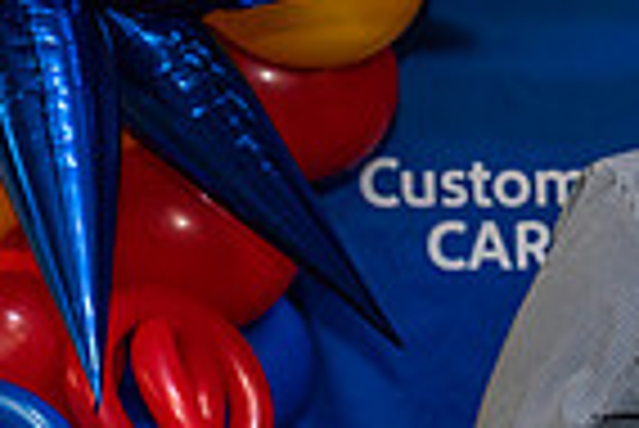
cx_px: 1233
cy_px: 435
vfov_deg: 8.6
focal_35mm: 159
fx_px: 2825
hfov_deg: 11.7
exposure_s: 1/160
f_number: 4
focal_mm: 39
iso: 1250
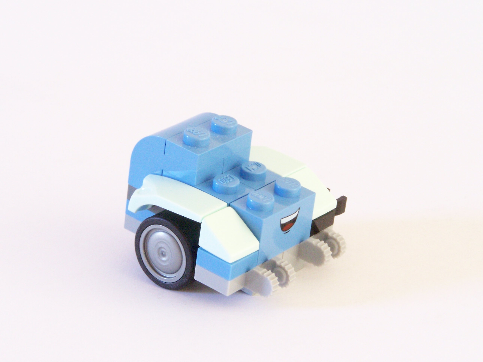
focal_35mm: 128
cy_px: 181
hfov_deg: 15.4
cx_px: 242
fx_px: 1786
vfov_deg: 11.6
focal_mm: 21.2
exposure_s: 1/8
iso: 400
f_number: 8
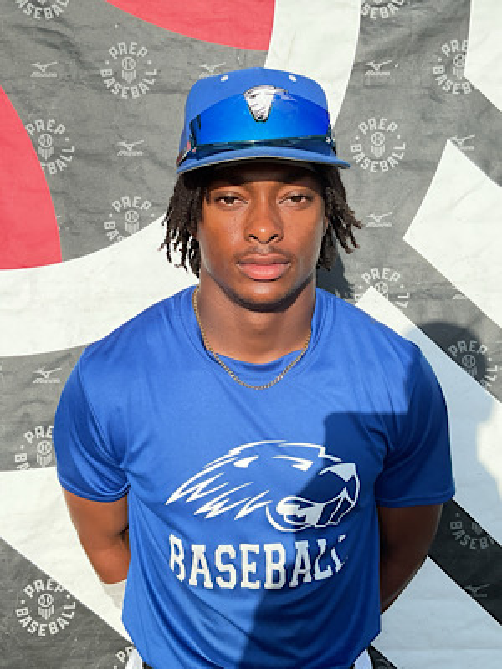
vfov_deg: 61.7
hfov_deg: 48.2
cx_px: 251
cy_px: 334
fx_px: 561
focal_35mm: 29
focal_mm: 3
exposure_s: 1/1675
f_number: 1.8
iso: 16
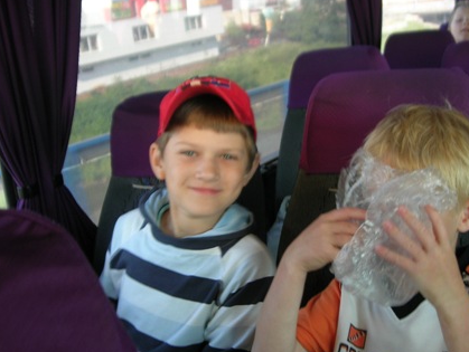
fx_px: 637
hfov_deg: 40.2
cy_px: 172
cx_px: 287
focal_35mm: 47
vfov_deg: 30.9
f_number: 2.8
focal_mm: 7.8
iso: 64
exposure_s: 1/62.3
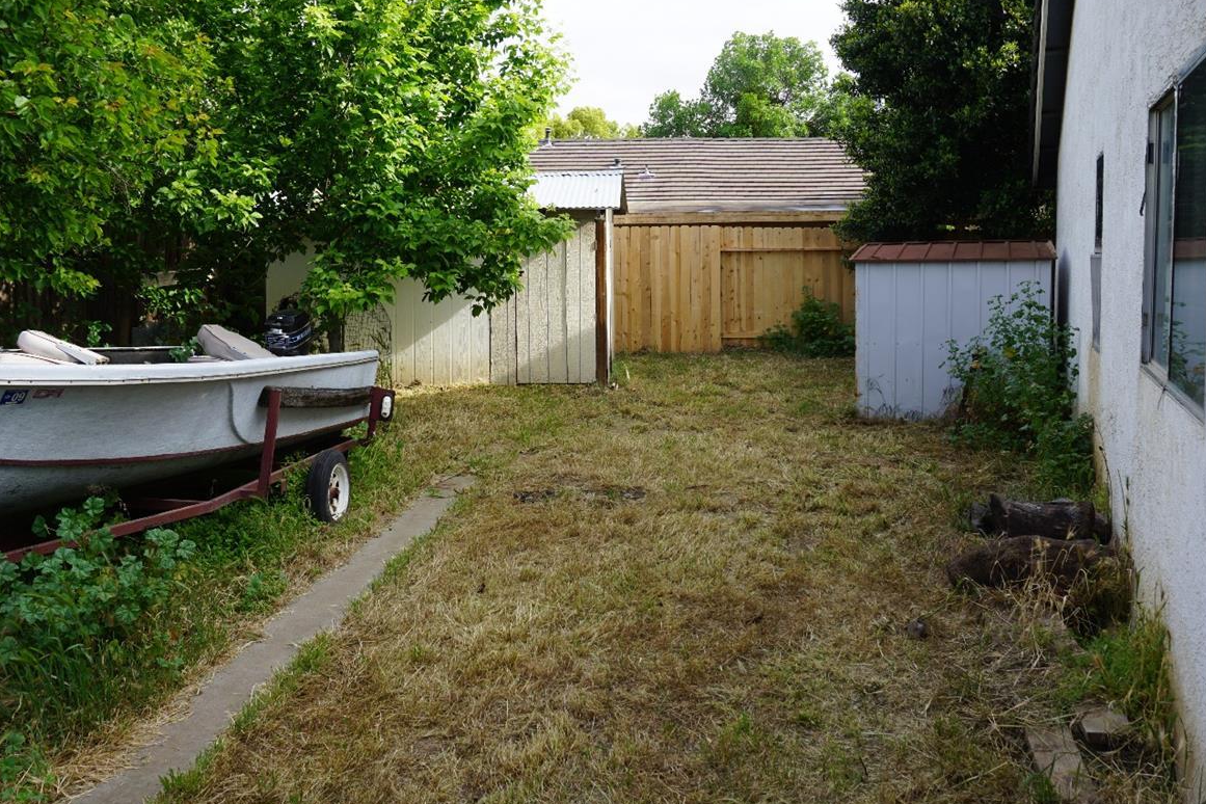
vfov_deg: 42.2
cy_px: 340
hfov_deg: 60.3
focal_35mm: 31
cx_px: 611
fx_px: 1038
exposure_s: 1/80
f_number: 8
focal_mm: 16
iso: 100
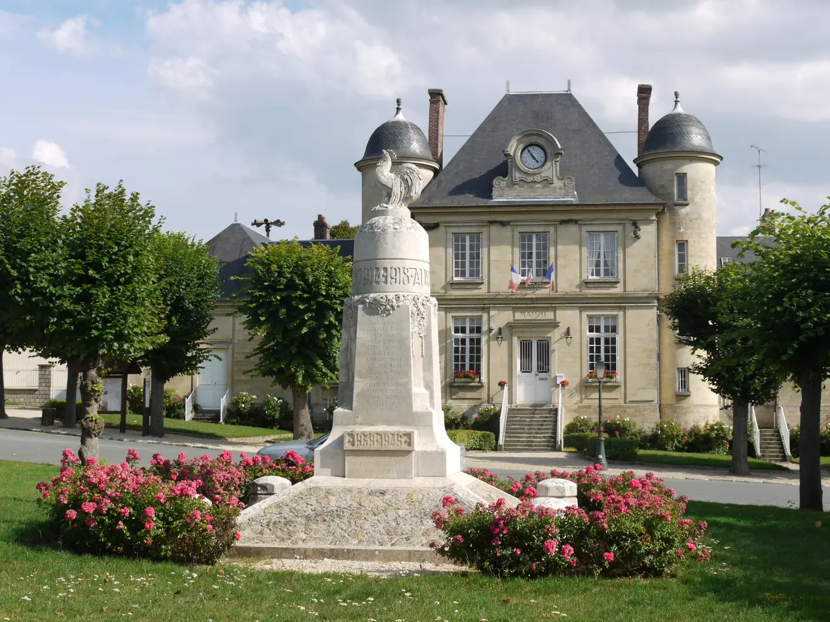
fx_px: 1343
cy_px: 311
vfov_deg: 26.1
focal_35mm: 56
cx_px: 415
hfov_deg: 34.3
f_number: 10
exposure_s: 1/160
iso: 100
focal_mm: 28
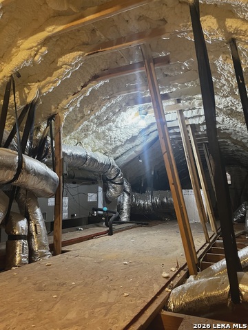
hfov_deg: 53.1
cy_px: 165
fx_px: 248
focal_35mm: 26
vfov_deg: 67.3
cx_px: 124
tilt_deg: +7.2
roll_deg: +2.2
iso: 500
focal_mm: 5.1
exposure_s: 1/60
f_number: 1.6
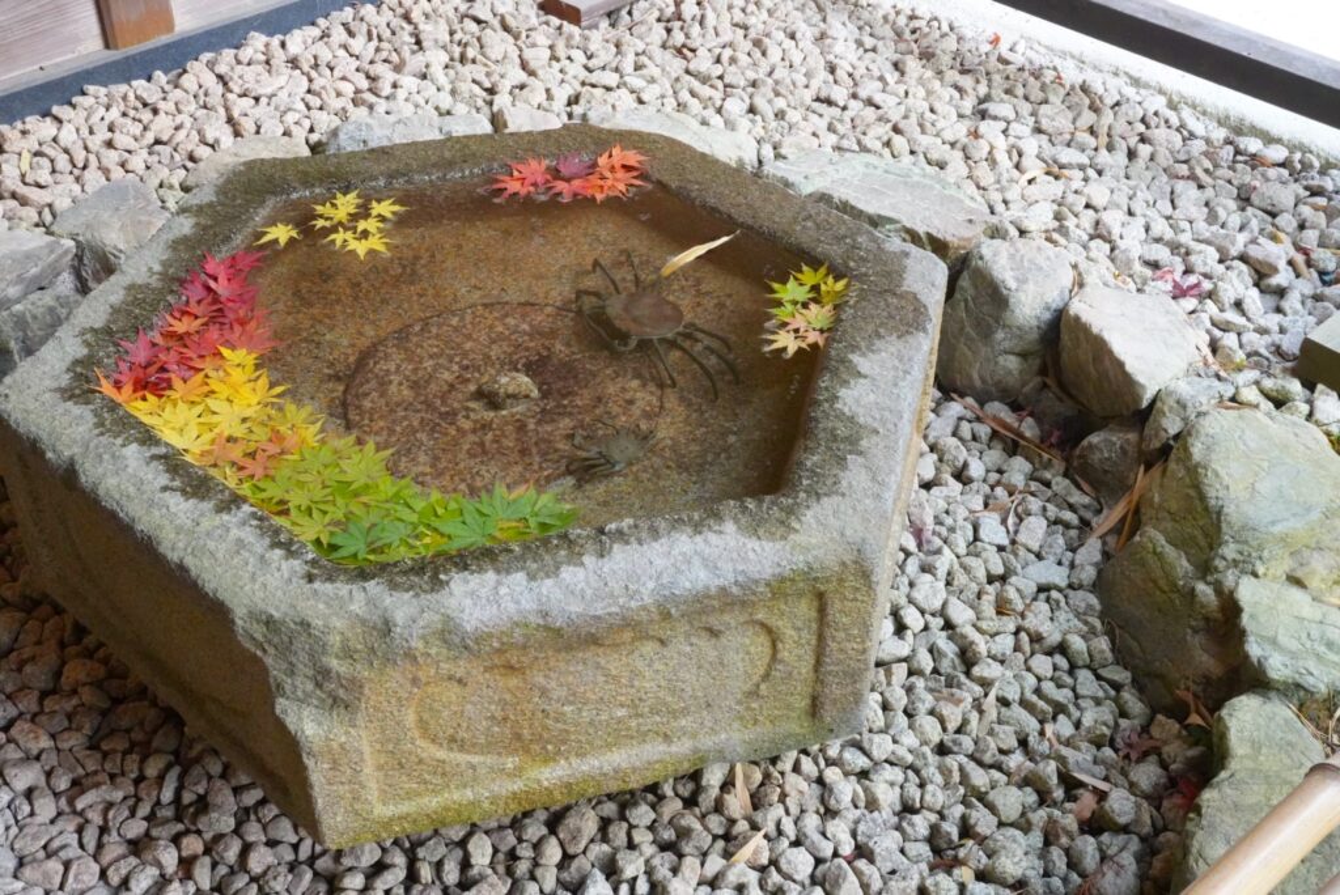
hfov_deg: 46.4
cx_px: 670
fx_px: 1564
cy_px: 448
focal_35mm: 42
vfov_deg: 31.9
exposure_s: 1/50
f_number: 14
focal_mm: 28
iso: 4000
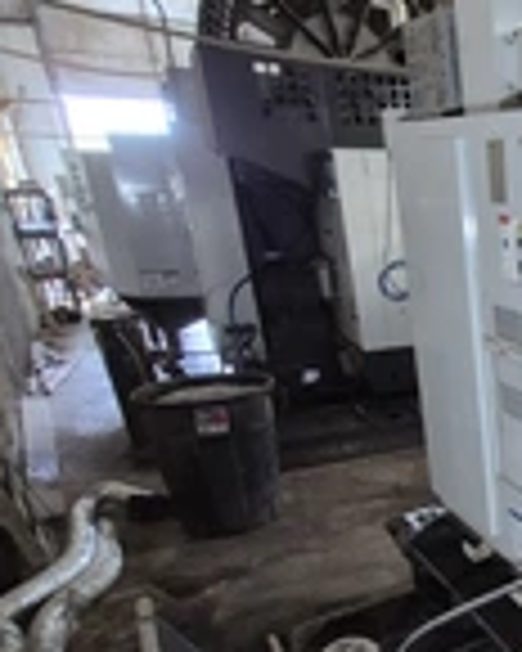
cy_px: 450
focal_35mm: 35
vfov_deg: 50.3
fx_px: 676
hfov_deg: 32.4
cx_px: 670
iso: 640
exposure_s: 1/60
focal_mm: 1.74
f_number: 2.2
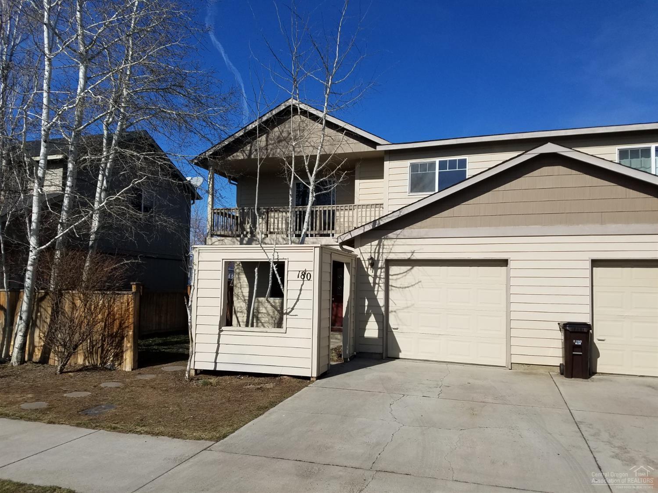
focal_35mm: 26
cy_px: 246
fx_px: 494
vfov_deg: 53.0
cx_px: 329
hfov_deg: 67.3
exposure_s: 1/5712
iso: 50
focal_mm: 4.2
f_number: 1.7
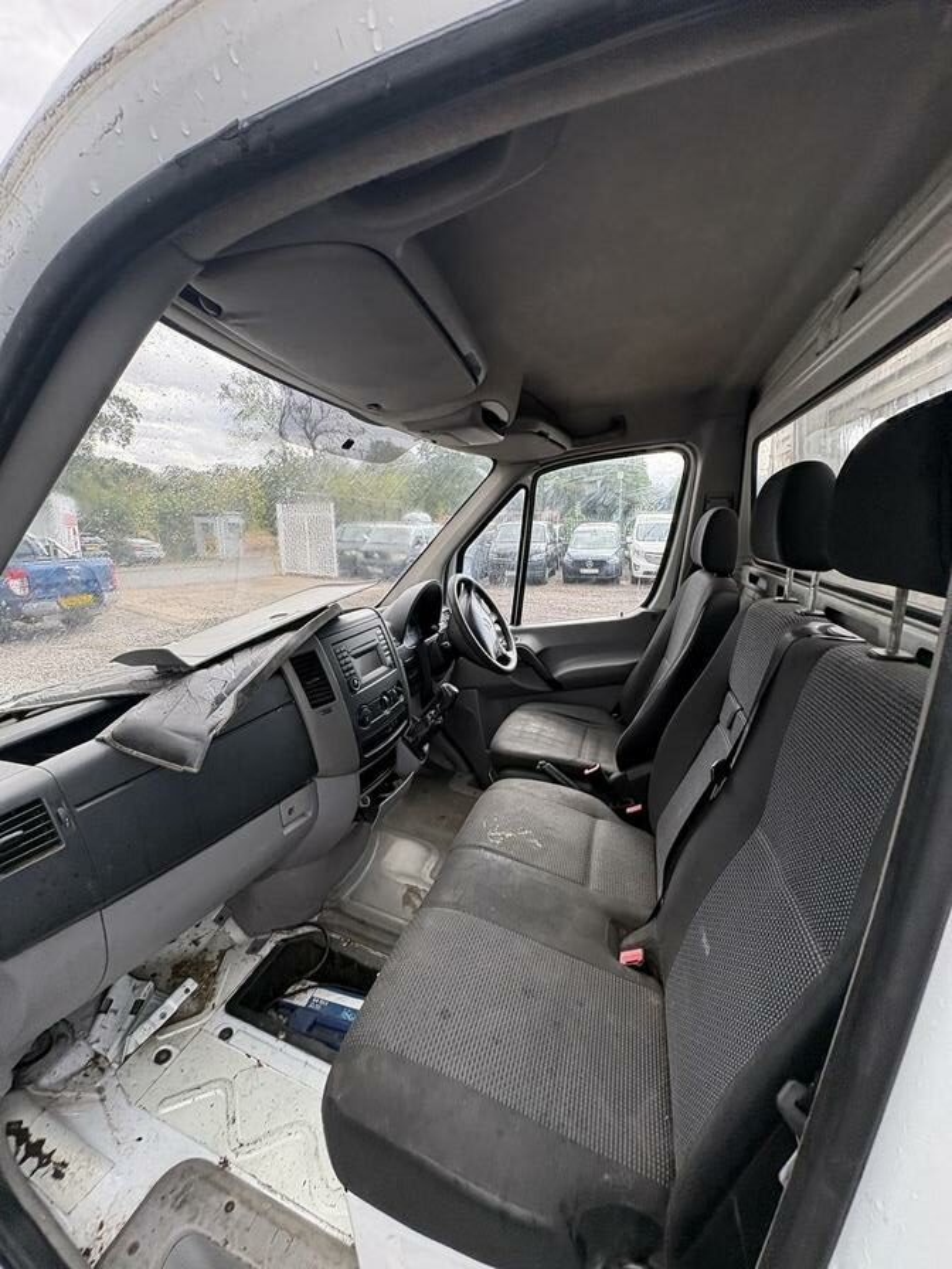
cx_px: 476
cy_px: 634
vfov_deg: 102.1
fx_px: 513
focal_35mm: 14
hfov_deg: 85.7
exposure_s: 1/253
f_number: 2.2
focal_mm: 2.22
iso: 64
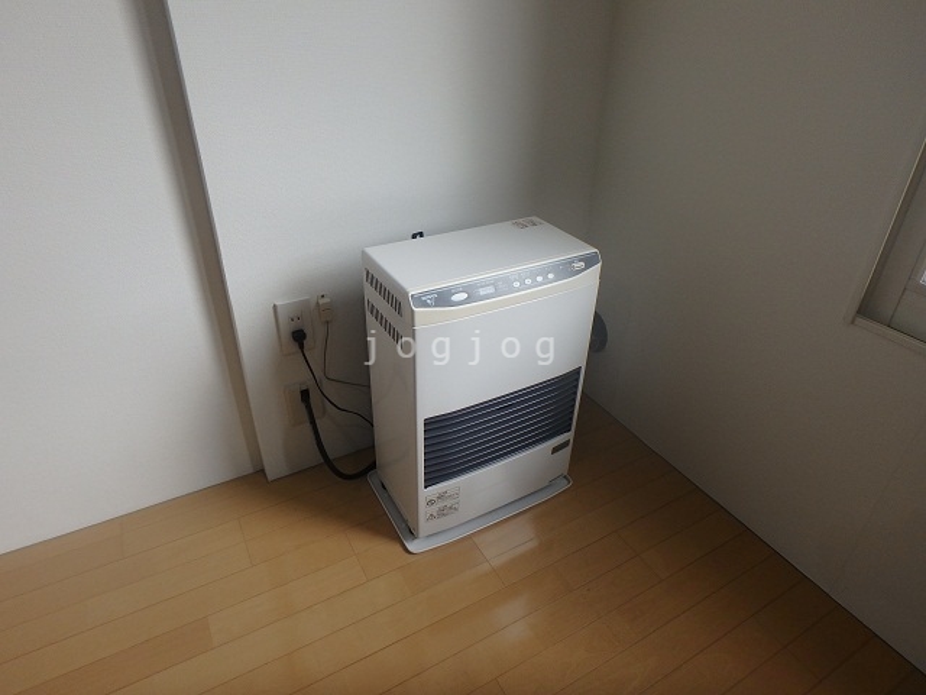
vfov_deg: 63.4
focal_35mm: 21
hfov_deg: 79.0
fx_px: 562
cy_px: 348
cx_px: 463
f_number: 3.5
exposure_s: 1/100
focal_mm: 3.7
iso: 125
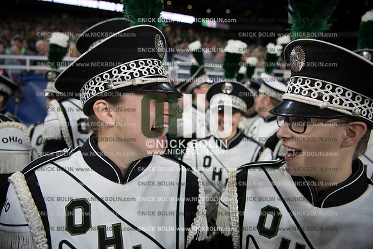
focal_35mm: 24
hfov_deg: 73.7
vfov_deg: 53.2
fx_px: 249
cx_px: 186
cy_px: 124
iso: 1250
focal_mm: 24
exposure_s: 1/1000
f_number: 2.8
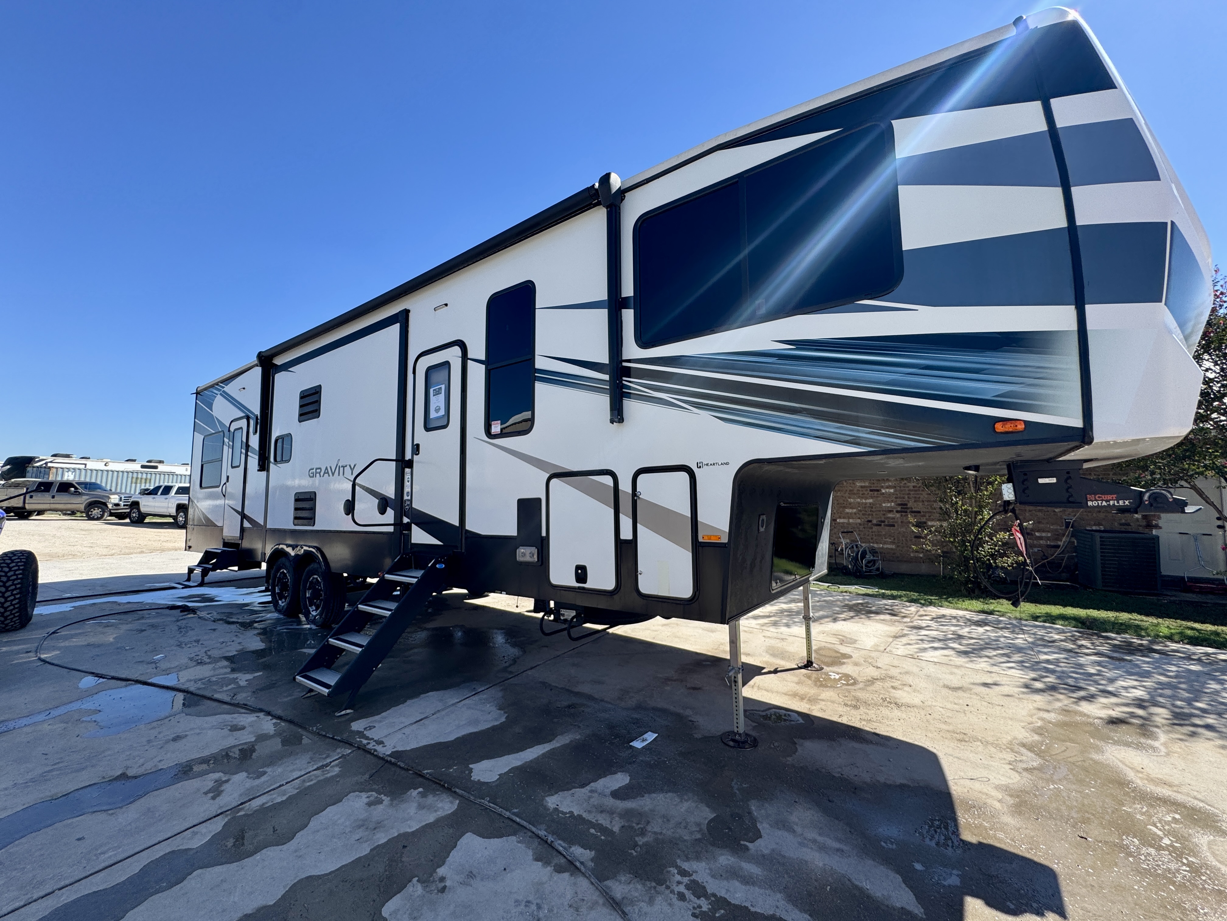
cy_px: 460
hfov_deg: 102.1
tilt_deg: +5.5
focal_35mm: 14
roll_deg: +0.0
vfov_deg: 85.7
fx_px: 496
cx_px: 614
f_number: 2.2
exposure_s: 1/1034
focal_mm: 2.22
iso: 50
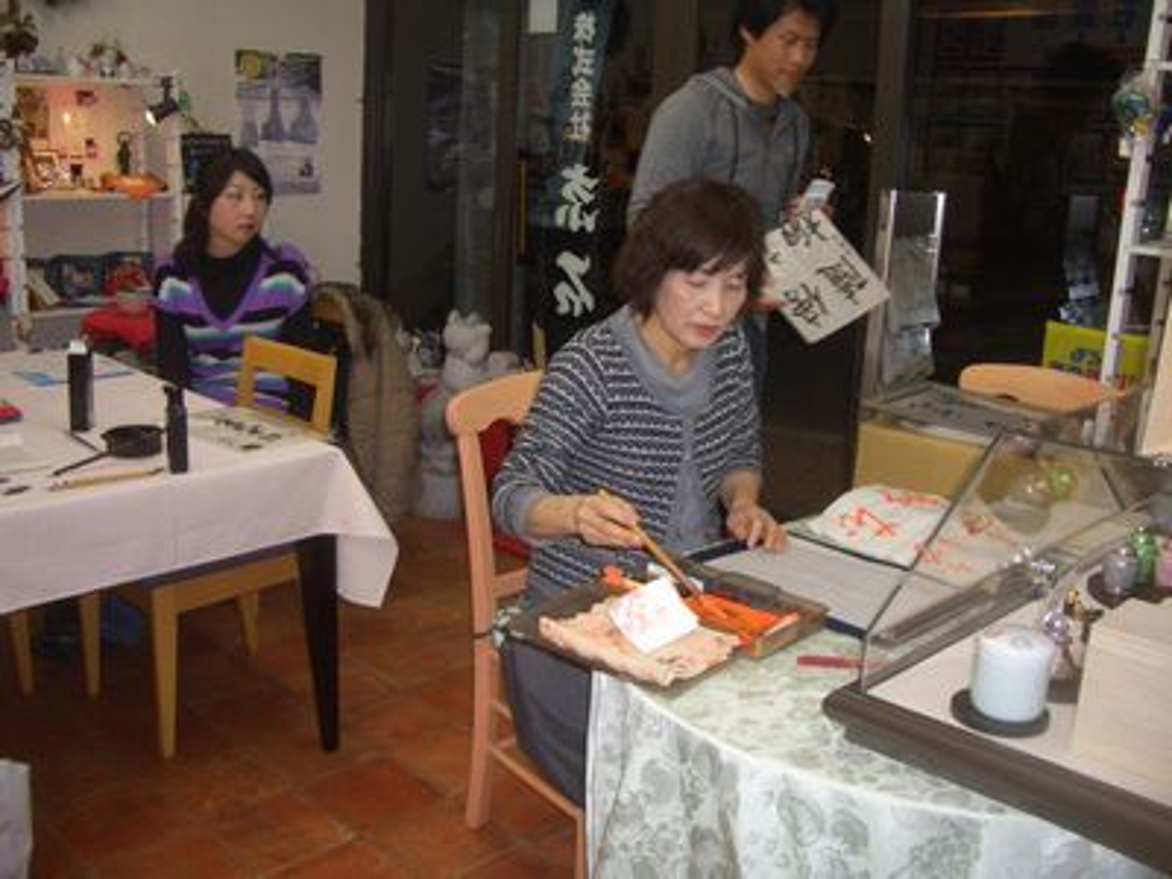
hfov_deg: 52.6
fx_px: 1185
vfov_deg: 40.7
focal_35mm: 35
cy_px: 440
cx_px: 586
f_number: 2.6
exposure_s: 1/60
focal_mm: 5.8
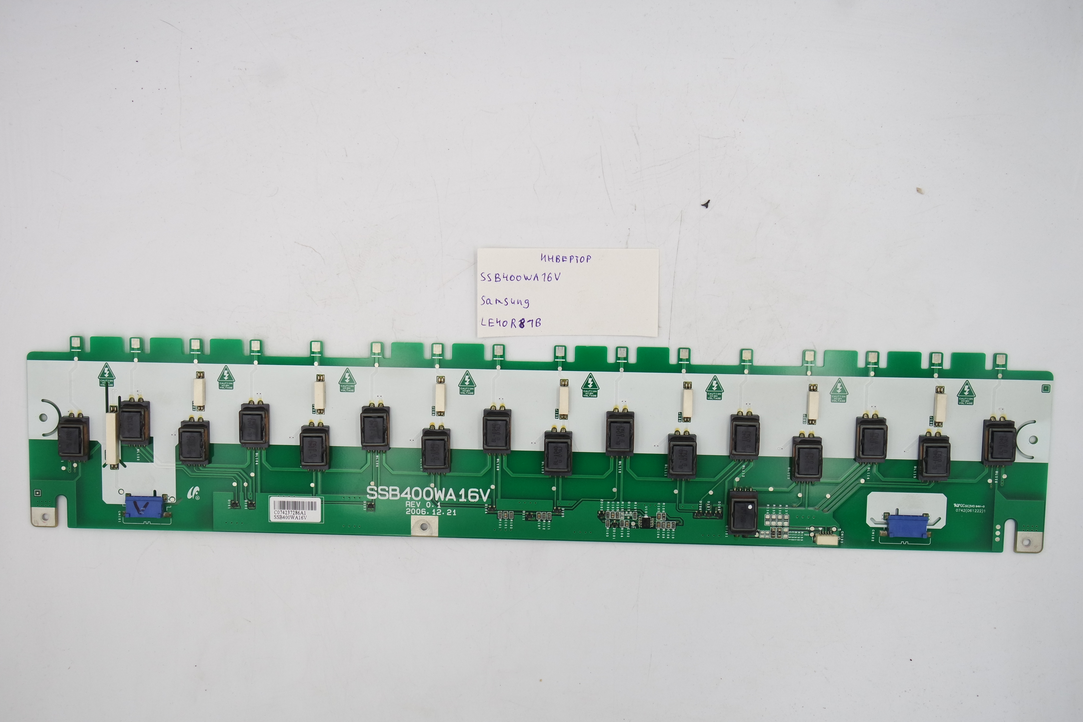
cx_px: 542
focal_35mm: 35
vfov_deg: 37.9
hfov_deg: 54.4
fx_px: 1053
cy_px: 361
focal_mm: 13
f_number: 5.6
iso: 160
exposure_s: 1/100
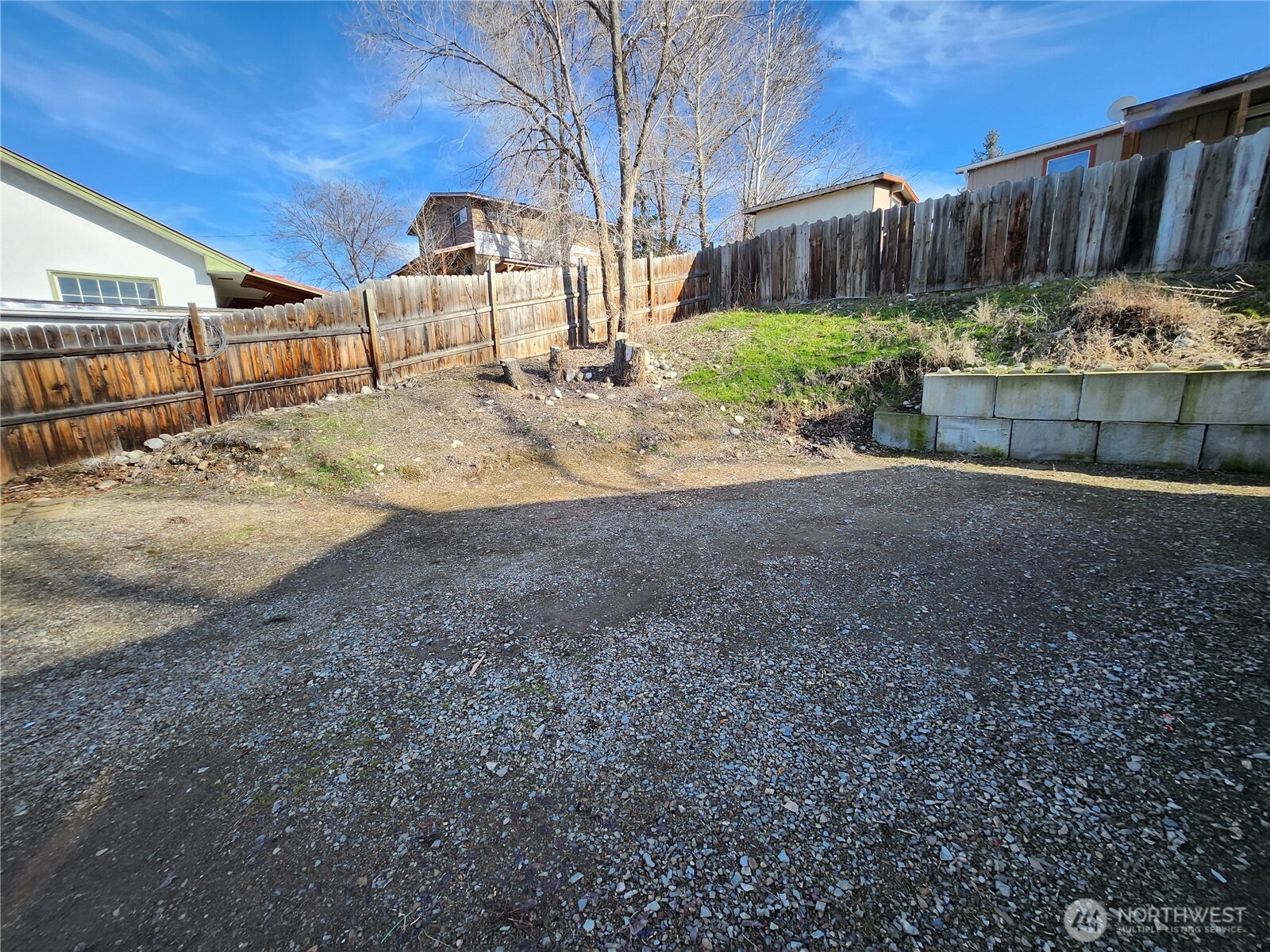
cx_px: 635
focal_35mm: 13
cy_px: 476
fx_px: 477
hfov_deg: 106.2
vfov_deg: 89.9
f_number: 2.2
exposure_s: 1/351
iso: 32
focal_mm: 1.74
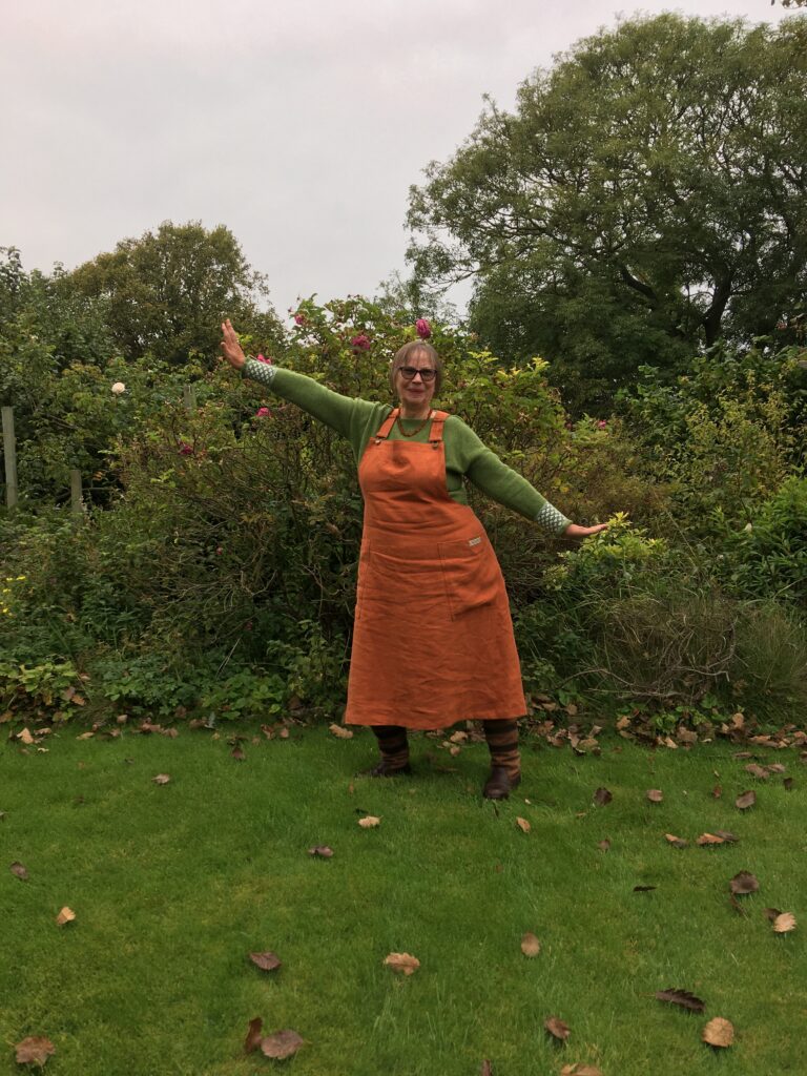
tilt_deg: -1.8
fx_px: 901
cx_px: 404
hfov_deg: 48.2
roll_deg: +5.3
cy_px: 538
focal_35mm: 29
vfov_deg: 61.7
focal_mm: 4.15
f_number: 2.2
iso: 25
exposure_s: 1/285
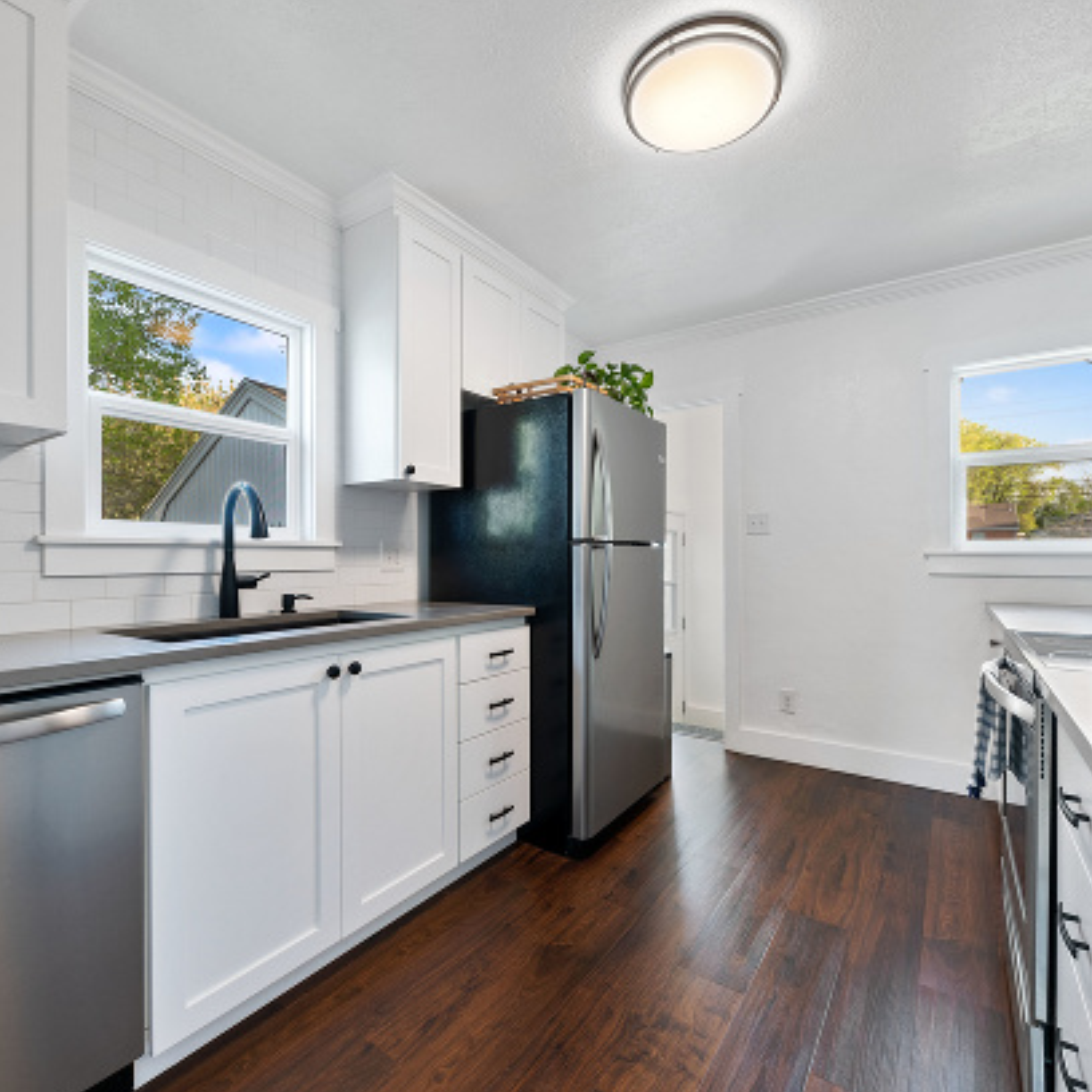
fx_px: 571
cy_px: 561
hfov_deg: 87.4
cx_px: 546
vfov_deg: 87.4
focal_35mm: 16
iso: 64
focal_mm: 12
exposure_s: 1.6
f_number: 8
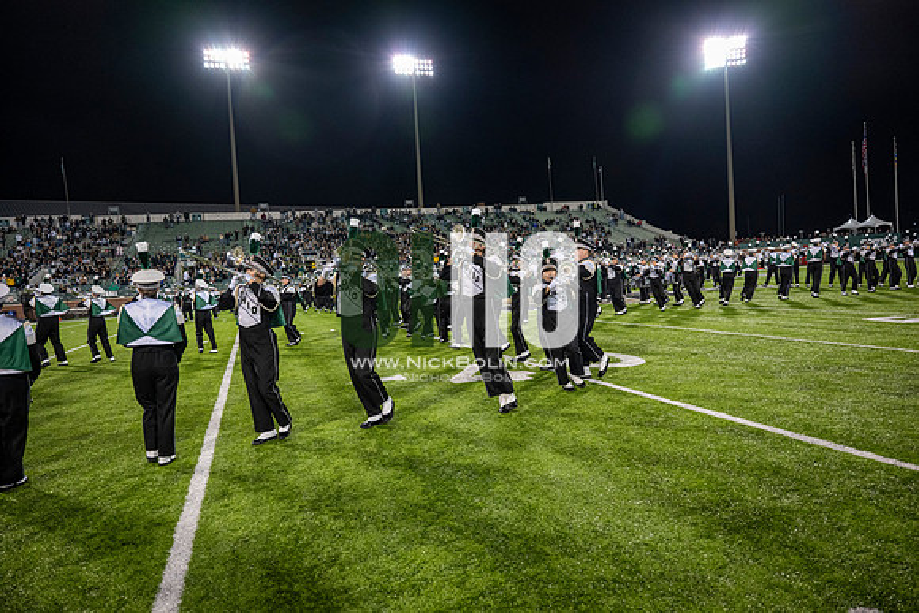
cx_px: 460
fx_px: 613
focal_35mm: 24
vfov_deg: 53.2
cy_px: 306
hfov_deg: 73.7
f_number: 3.2
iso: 1250
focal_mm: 24
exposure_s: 1/500
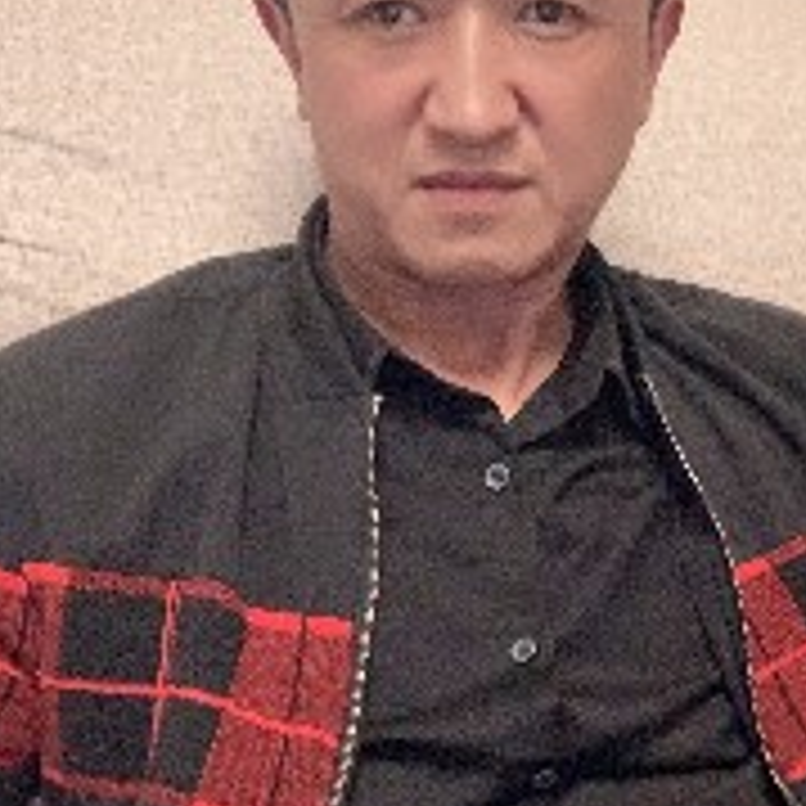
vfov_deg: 27.1
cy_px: 552
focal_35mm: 63
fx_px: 1660
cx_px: 590
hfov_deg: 27.0
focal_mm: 2.87
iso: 640
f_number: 2.2
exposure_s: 1/18
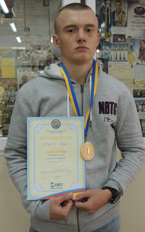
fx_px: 272
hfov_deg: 29.8
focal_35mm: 43
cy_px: 115
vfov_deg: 46.2
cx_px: 79
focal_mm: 7.1
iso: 400
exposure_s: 1/15
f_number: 3.3
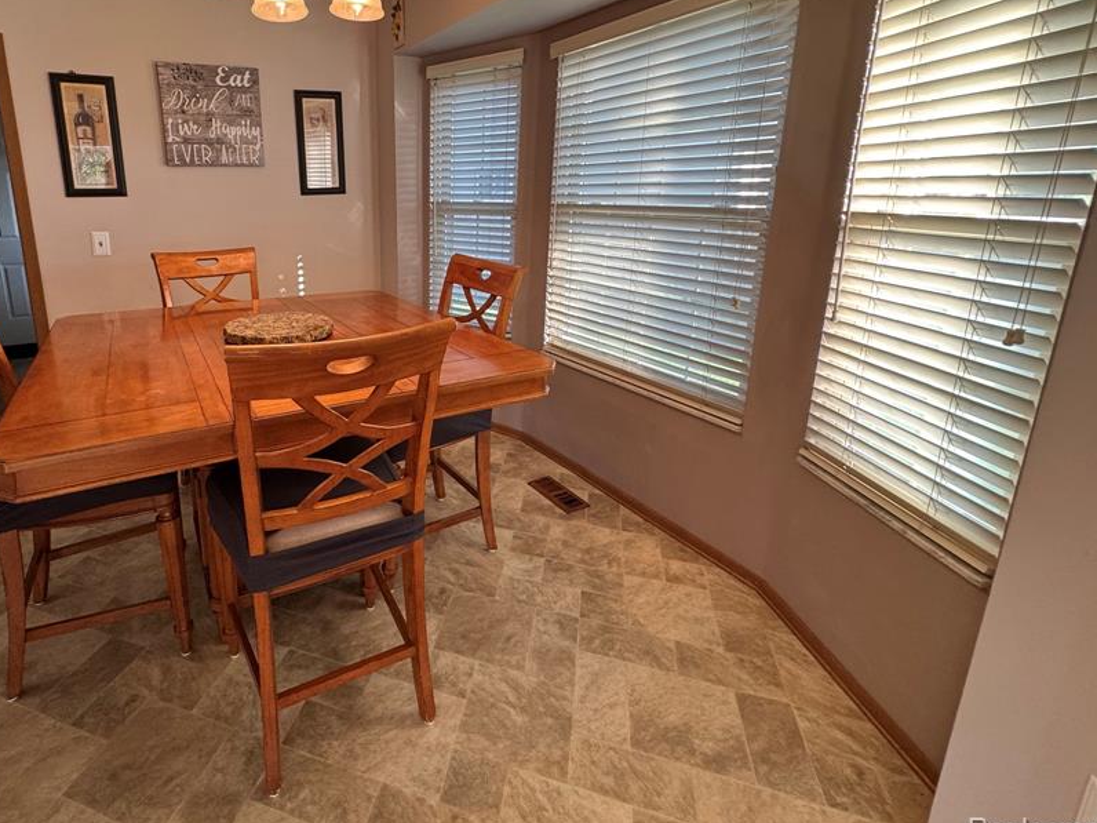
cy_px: 321
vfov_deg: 70.7
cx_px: 402
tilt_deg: -13.6
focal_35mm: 18
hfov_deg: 85.8
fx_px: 570
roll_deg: +0.0
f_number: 2.2
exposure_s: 1/120
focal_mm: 2.22
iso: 250
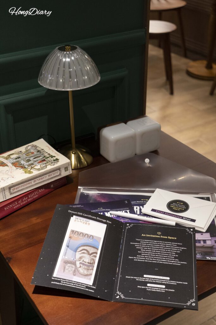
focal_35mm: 50
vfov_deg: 39.6
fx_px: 450
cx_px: 108
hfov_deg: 27.0
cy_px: 162
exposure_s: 1/160
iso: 4000
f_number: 5.6
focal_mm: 50
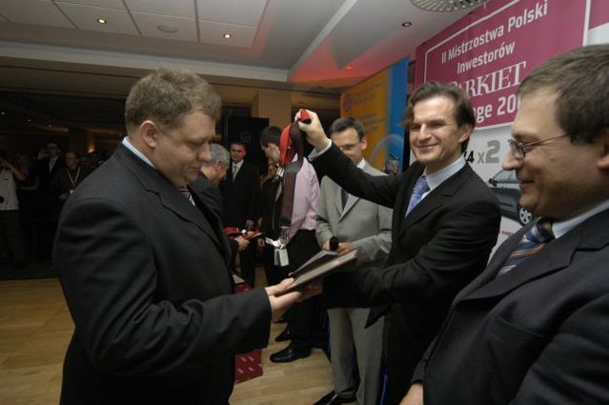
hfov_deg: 90.0
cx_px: 304
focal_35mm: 18
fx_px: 304
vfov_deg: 67.3
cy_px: 202
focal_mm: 12
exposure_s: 1/125
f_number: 5.6
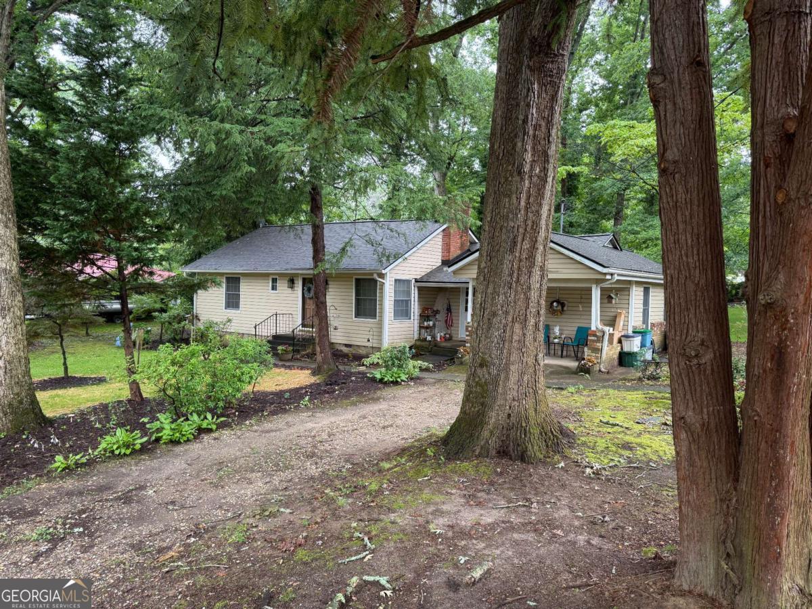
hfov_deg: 71.6
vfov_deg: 56.8
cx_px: 406
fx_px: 563
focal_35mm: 24
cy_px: 304
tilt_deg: -2.3
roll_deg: -2.0
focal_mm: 6.76
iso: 125
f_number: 1.78
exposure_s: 1/134
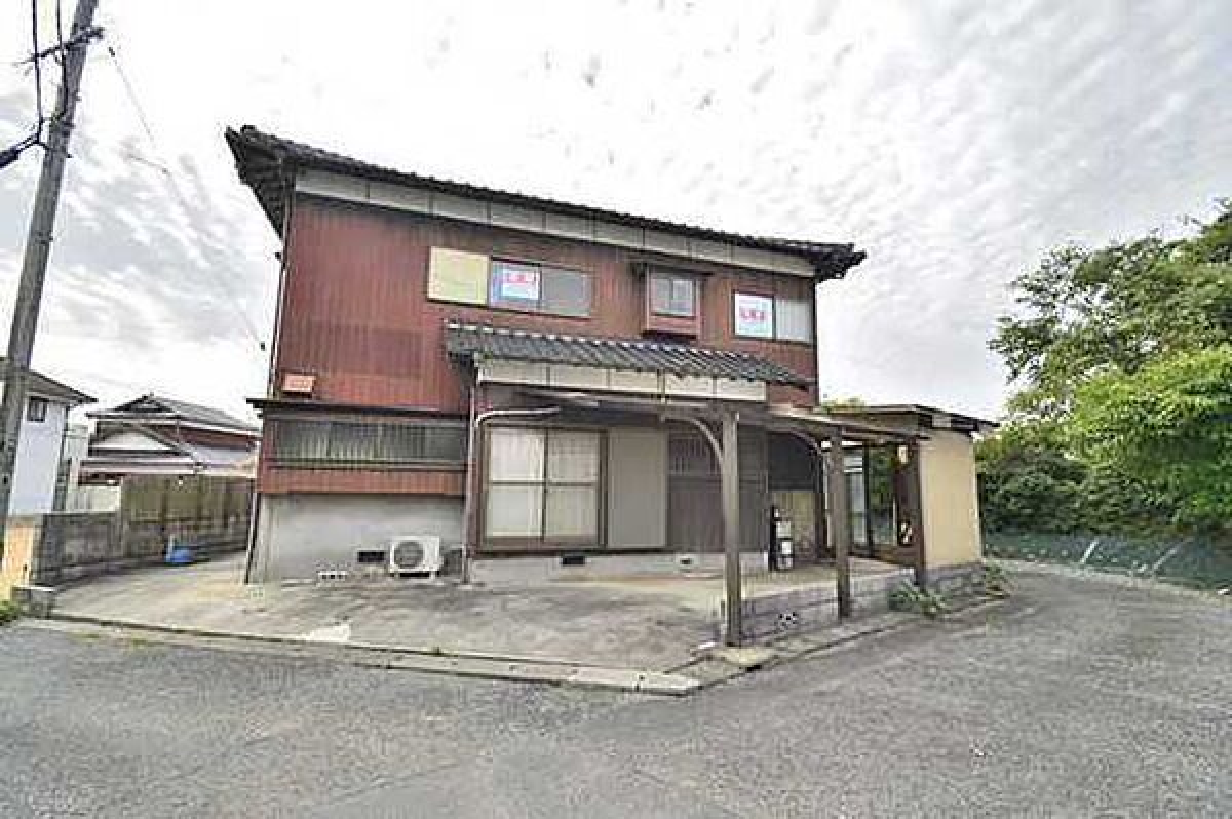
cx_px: 616
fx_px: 513
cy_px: 410
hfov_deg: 100.4
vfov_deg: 77.2
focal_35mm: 15
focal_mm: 10
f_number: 8
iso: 100
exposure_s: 1/125
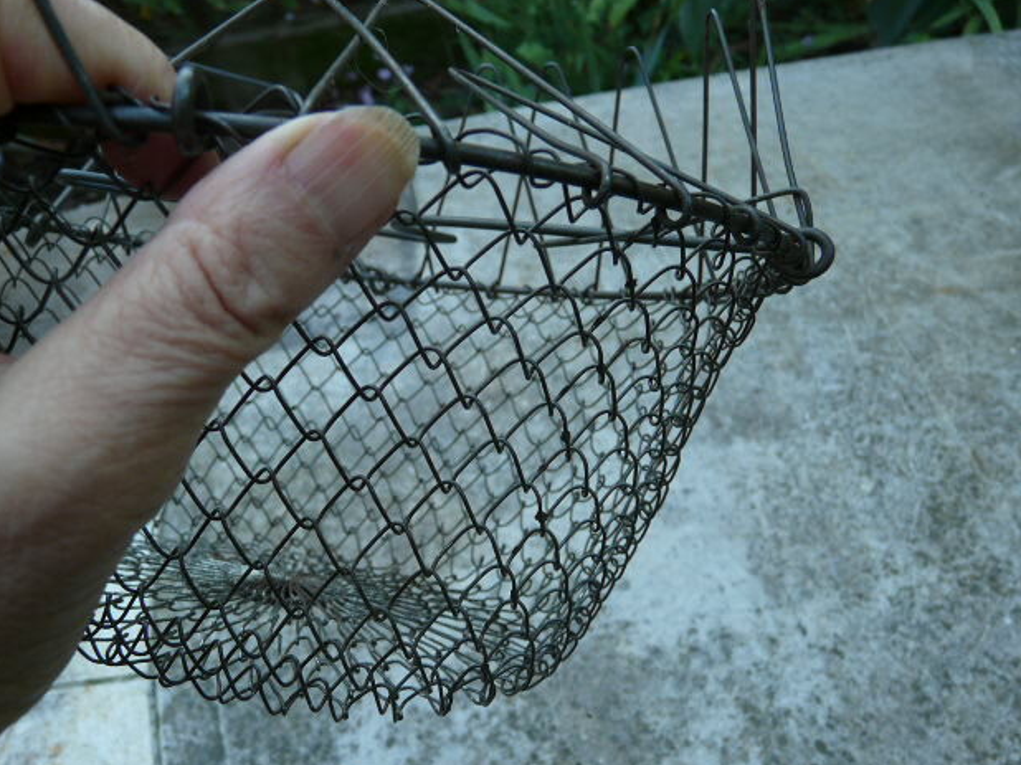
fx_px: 855
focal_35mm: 29
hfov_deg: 61.7
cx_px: 494
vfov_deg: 48.2
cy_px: 390
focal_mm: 4.6
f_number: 2.8
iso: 100
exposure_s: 1/100
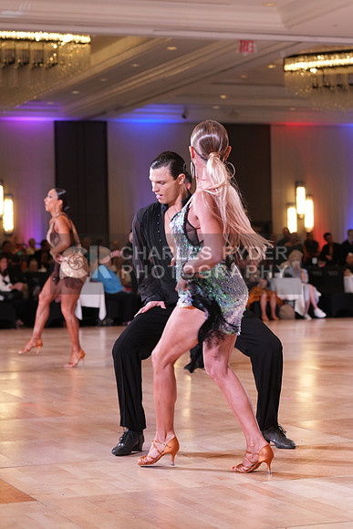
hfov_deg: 15.7
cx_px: 176
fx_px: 1279
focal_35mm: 87
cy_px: 264
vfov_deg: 23.4
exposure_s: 1/200
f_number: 5
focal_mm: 87
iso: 2500
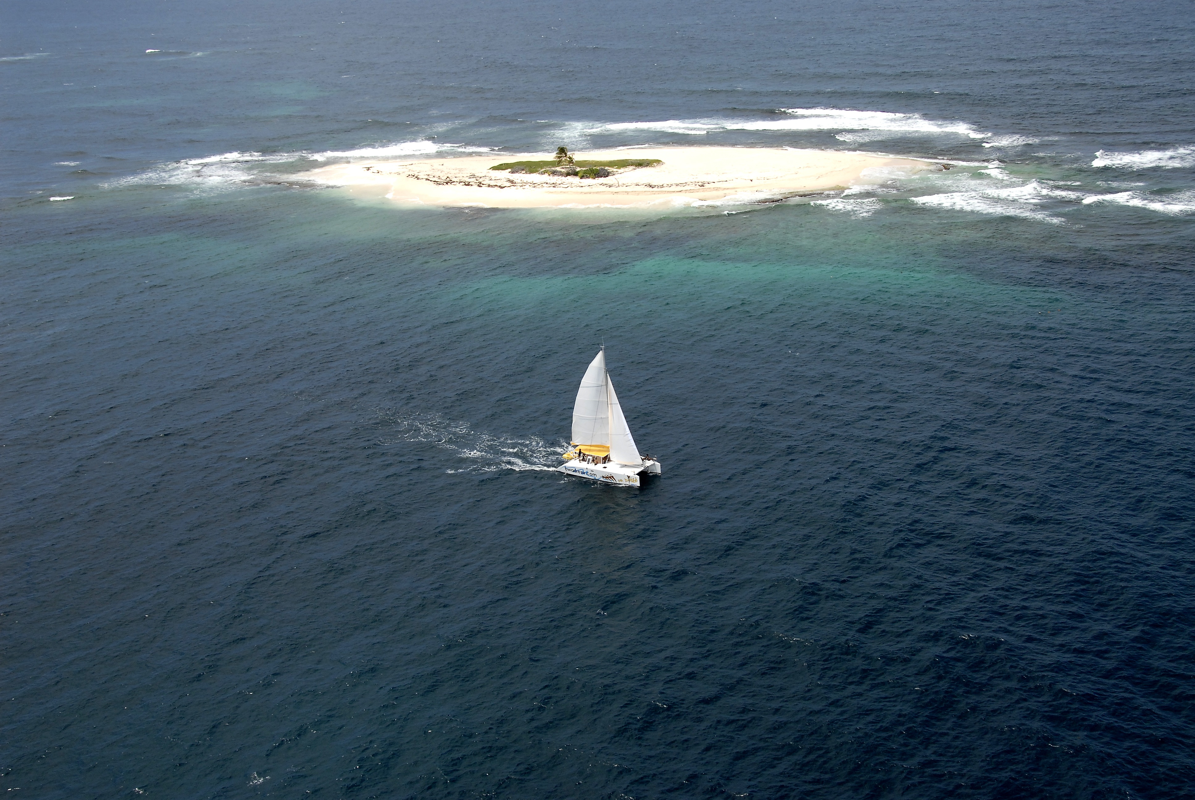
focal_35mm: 39
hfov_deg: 49.5
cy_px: 400
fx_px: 1296
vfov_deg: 34.3
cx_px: 598
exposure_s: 1/800
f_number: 9
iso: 400
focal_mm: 26
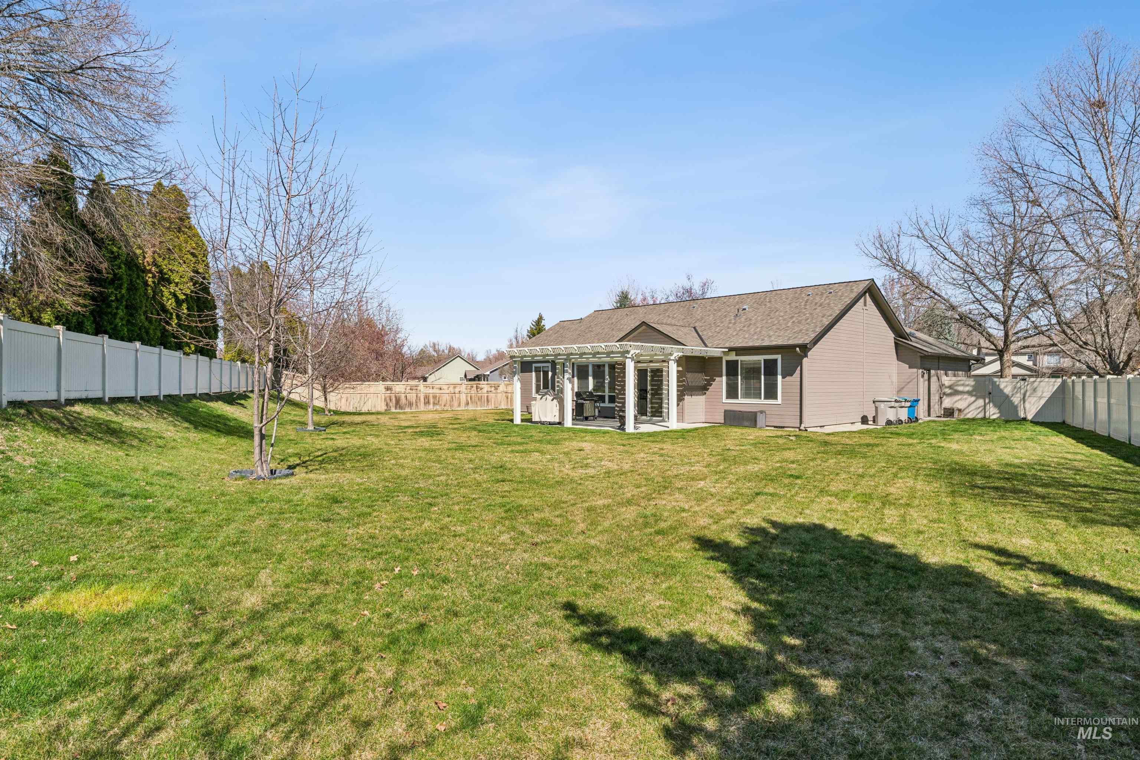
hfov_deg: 85.4
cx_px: 570
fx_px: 617
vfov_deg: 63.2
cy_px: 380
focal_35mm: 20
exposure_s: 1/500
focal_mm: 19.5
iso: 400
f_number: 13
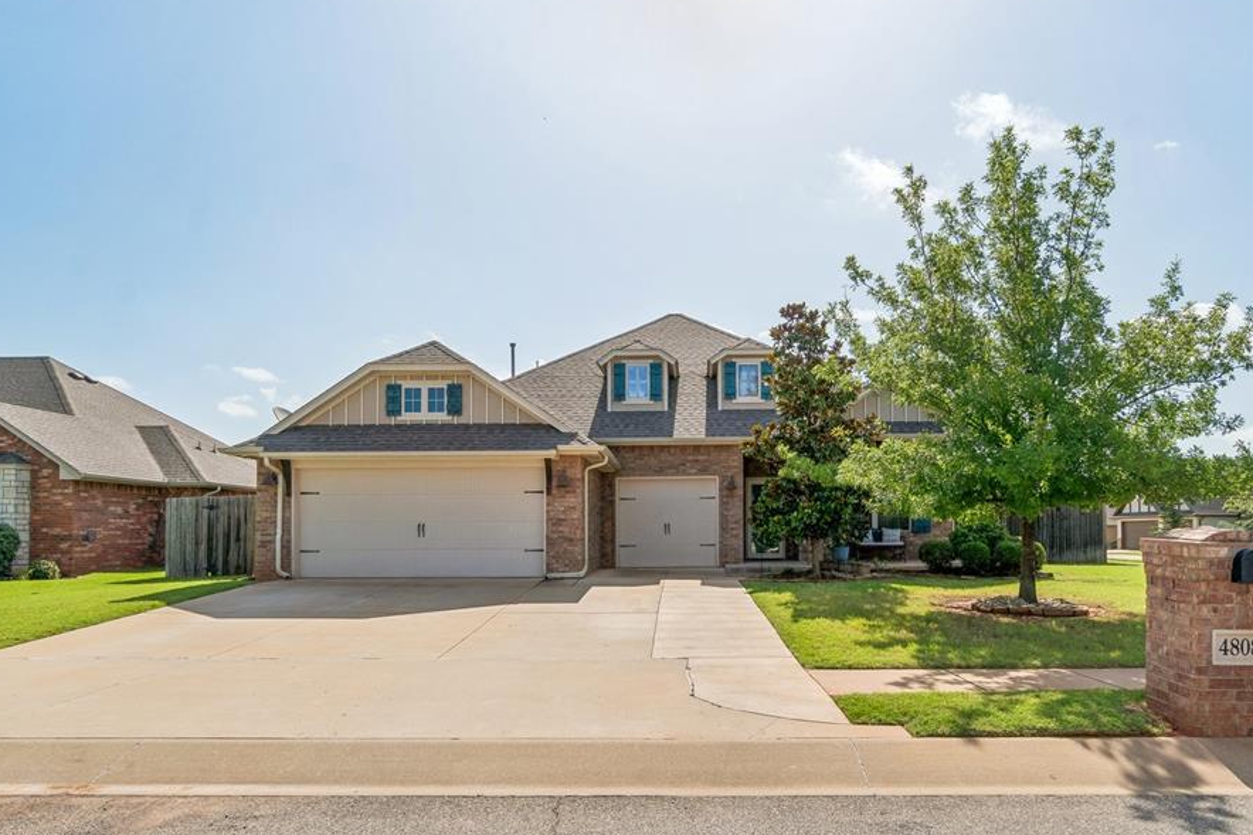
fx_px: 786
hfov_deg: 77.1
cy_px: 465
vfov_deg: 55.8
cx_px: 665
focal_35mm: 23
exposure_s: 1/500
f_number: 9
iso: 100
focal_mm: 13
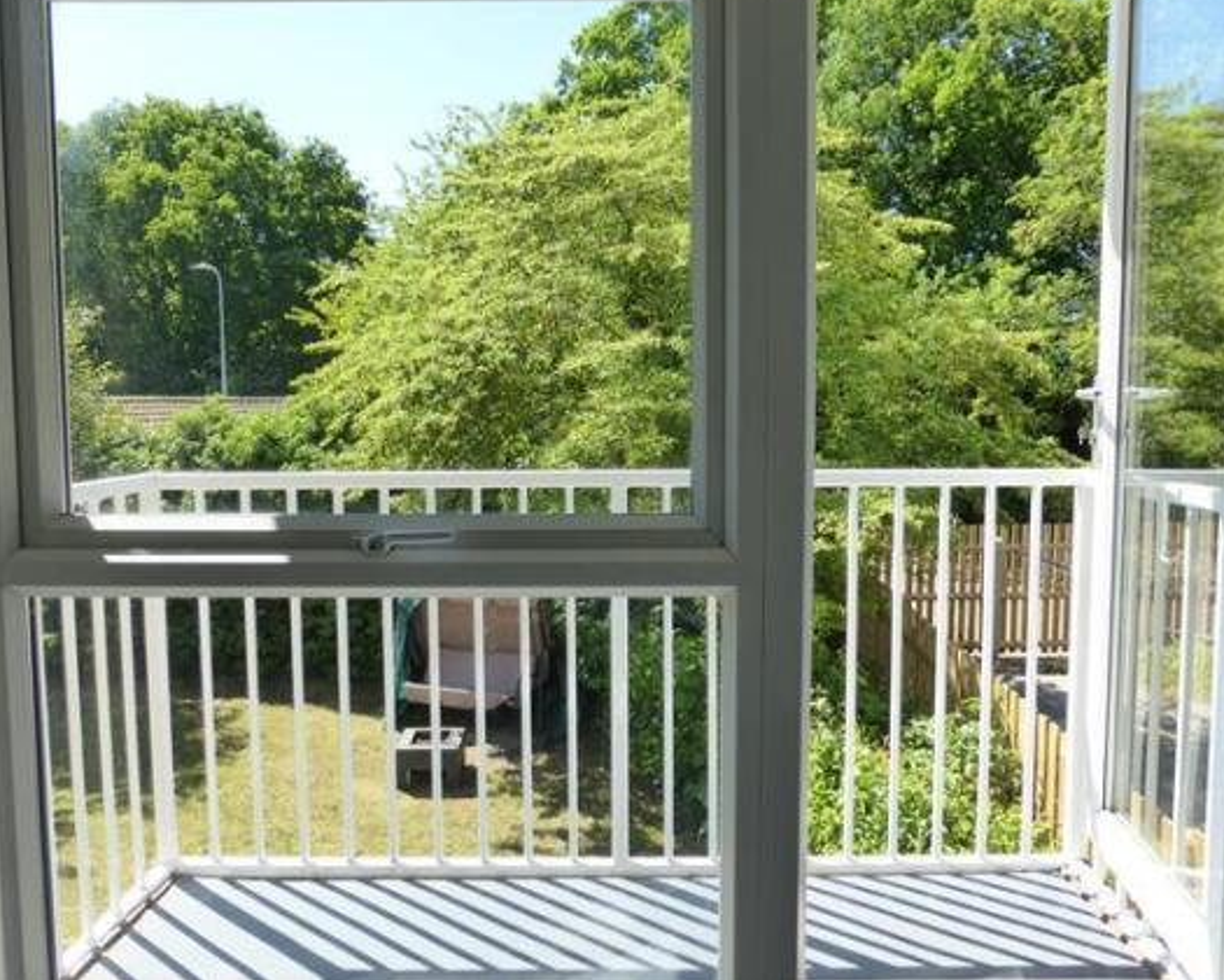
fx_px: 942
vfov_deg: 54.9
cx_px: 638
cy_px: 475
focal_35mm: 26
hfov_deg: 66.0
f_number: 3.3
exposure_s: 1/400
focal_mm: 4.3
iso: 200
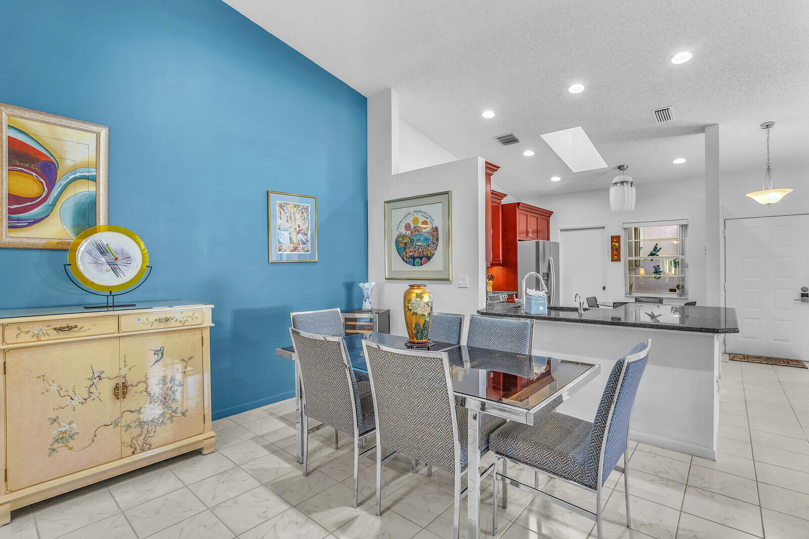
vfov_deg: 73.7
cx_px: 404
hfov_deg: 96.7
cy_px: 270
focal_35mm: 16
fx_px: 359
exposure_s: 1/100
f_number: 8
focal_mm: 16
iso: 800
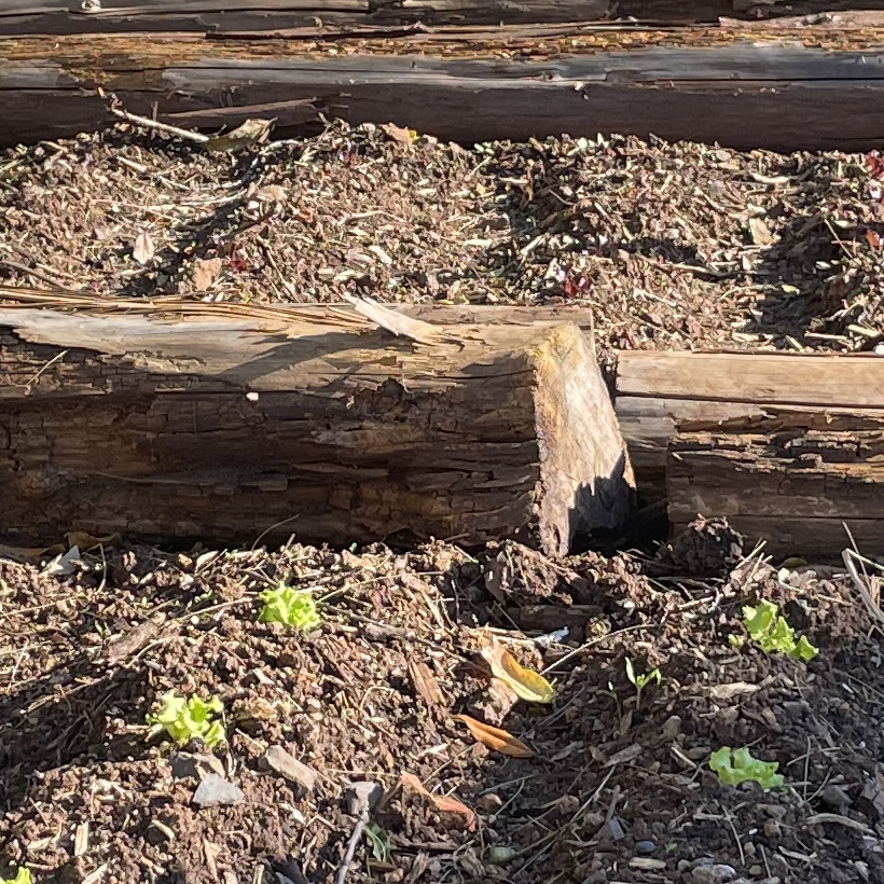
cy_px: 446
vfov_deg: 15.4
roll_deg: +0.3
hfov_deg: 15.4
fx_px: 3265
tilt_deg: -11.4
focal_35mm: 113
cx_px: 416
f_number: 1.6
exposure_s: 1/600
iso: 32
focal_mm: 4.2
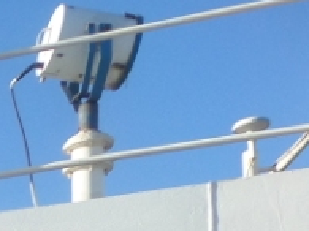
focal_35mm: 126
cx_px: -501
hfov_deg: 11.8
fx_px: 1124
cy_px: 601
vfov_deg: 9.9
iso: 80
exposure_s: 1/500
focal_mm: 4
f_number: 3.6
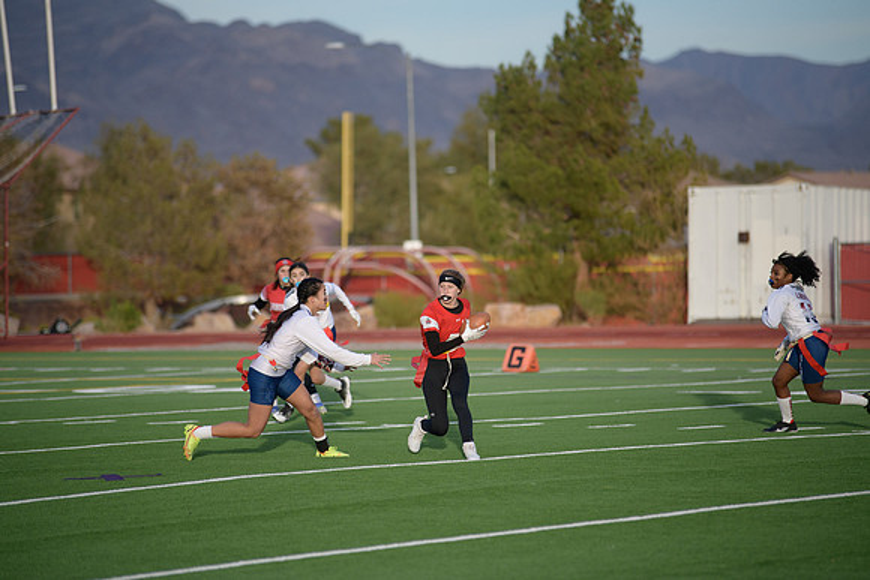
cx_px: 435
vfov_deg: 6.9
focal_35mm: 200
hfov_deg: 10.3
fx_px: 4834
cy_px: 290
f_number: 2.8
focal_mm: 200
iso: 640
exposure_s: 1/4000
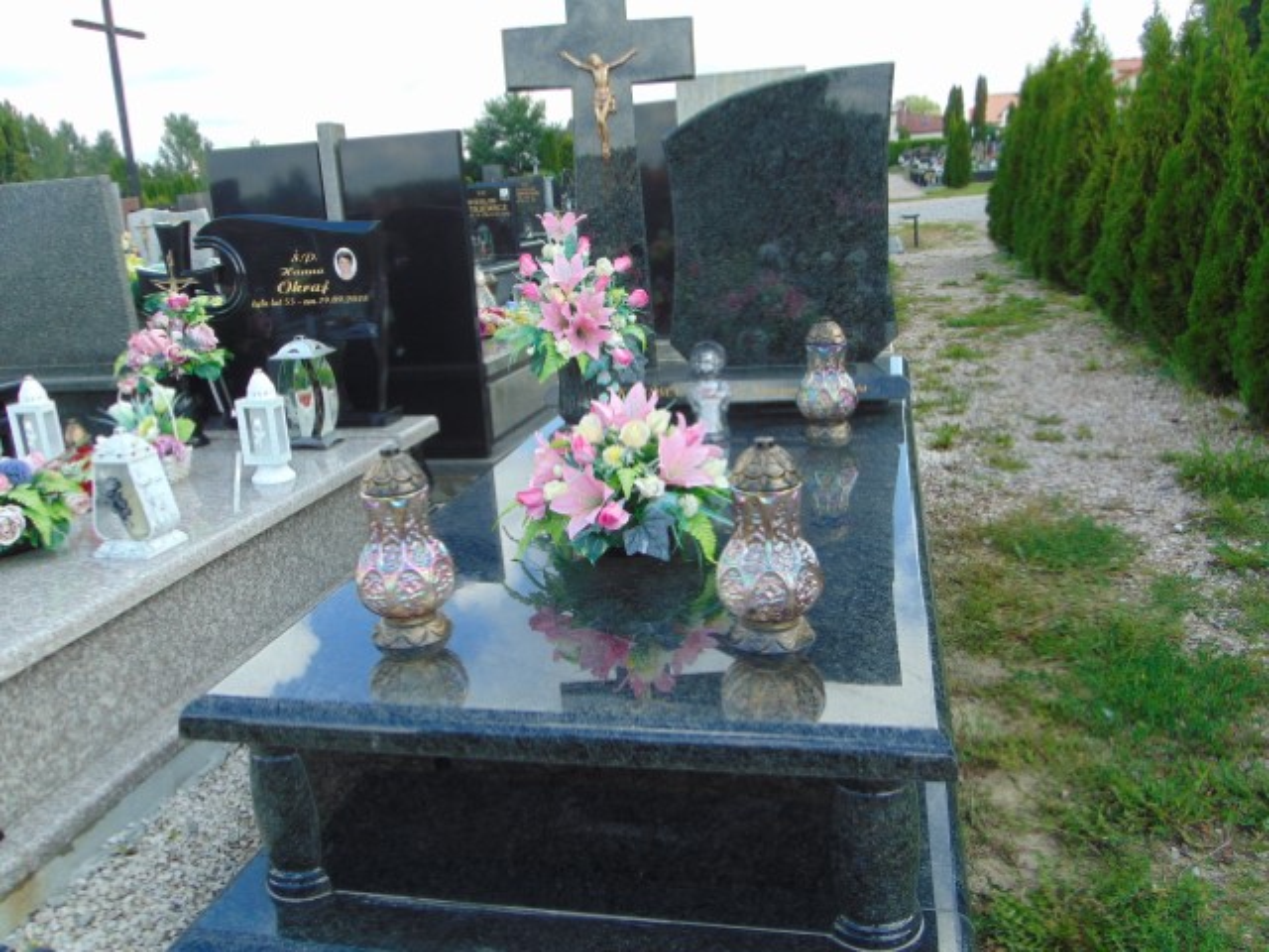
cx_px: 634
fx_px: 1100
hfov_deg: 60.0
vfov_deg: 46.8
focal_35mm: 30
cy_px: 476
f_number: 3.1
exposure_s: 1/400
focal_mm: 5.4
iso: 80
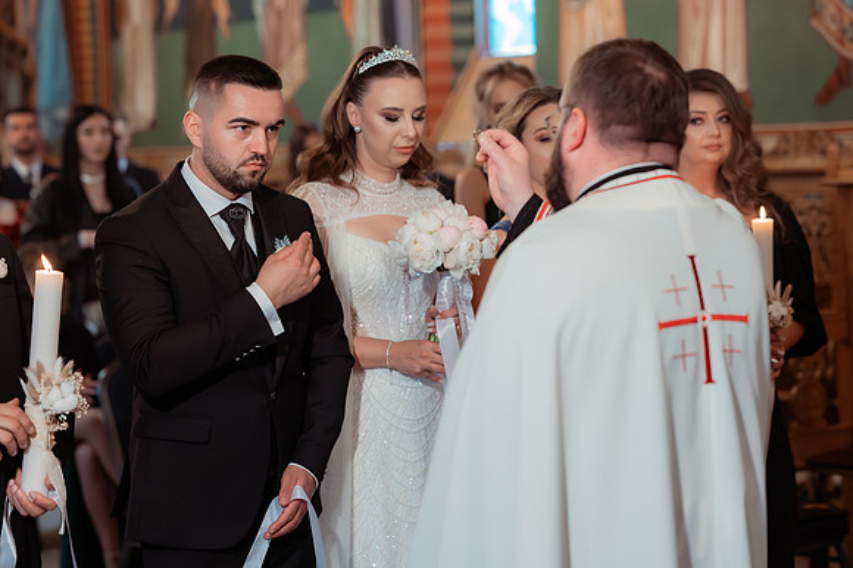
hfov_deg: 23.9
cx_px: 426
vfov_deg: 16.1
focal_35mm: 85
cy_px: 284
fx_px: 2013
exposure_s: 1/250
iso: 3200
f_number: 2.8
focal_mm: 85
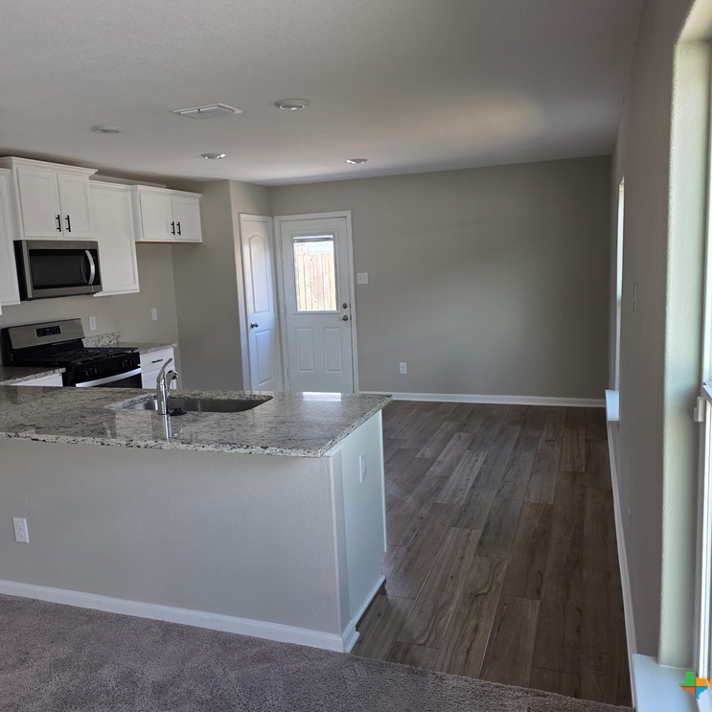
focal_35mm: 28
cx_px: 328
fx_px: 652
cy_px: 351
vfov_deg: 57.3
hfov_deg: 57.2
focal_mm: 6.3
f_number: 1.7
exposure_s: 1/180
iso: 64
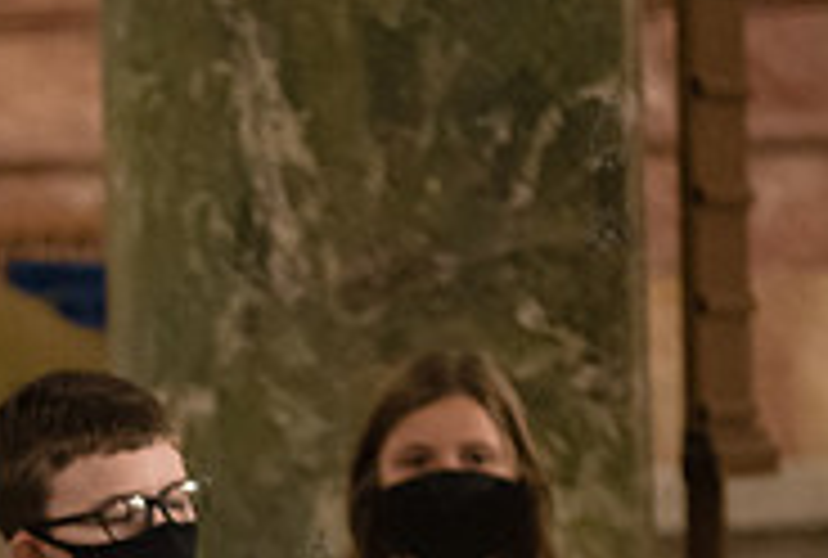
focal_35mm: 519
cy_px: 879
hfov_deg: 3.9
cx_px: -184
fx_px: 11976
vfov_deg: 2.7
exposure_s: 1/200
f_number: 4
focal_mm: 155
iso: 4000
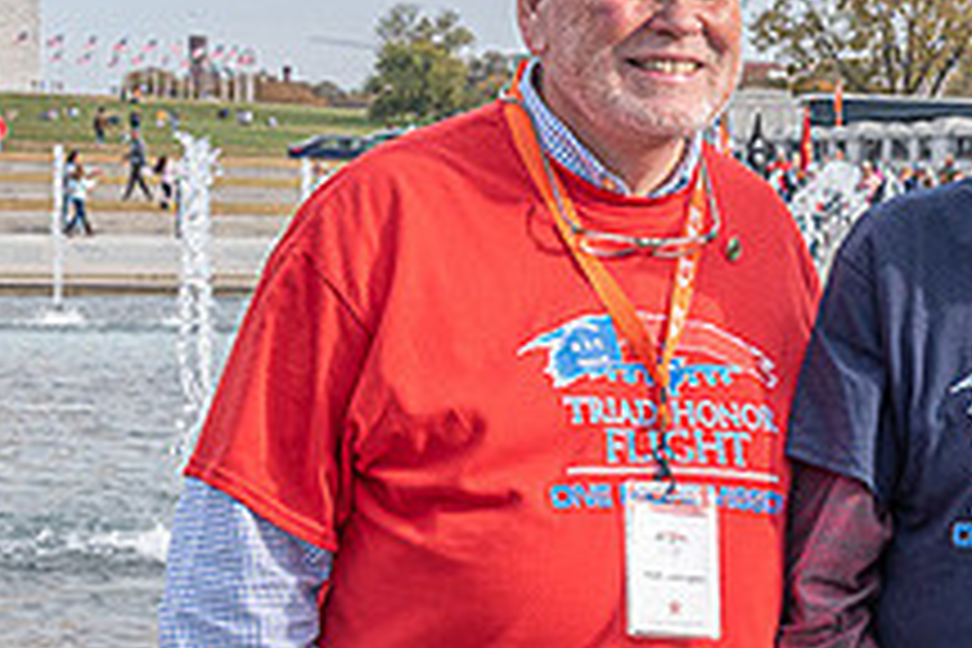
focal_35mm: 118
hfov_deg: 16.7
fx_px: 3186
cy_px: 376
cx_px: 1138
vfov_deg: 11.6
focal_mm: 44
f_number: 10
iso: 500
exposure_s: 1/400
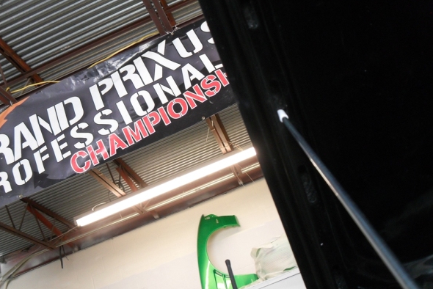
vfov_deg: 36.0
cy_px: 154
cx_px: 219
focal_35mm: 37
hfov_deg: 51.9
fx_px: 445
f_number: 2.8
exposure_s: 1/45
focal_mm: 6.2
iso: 200
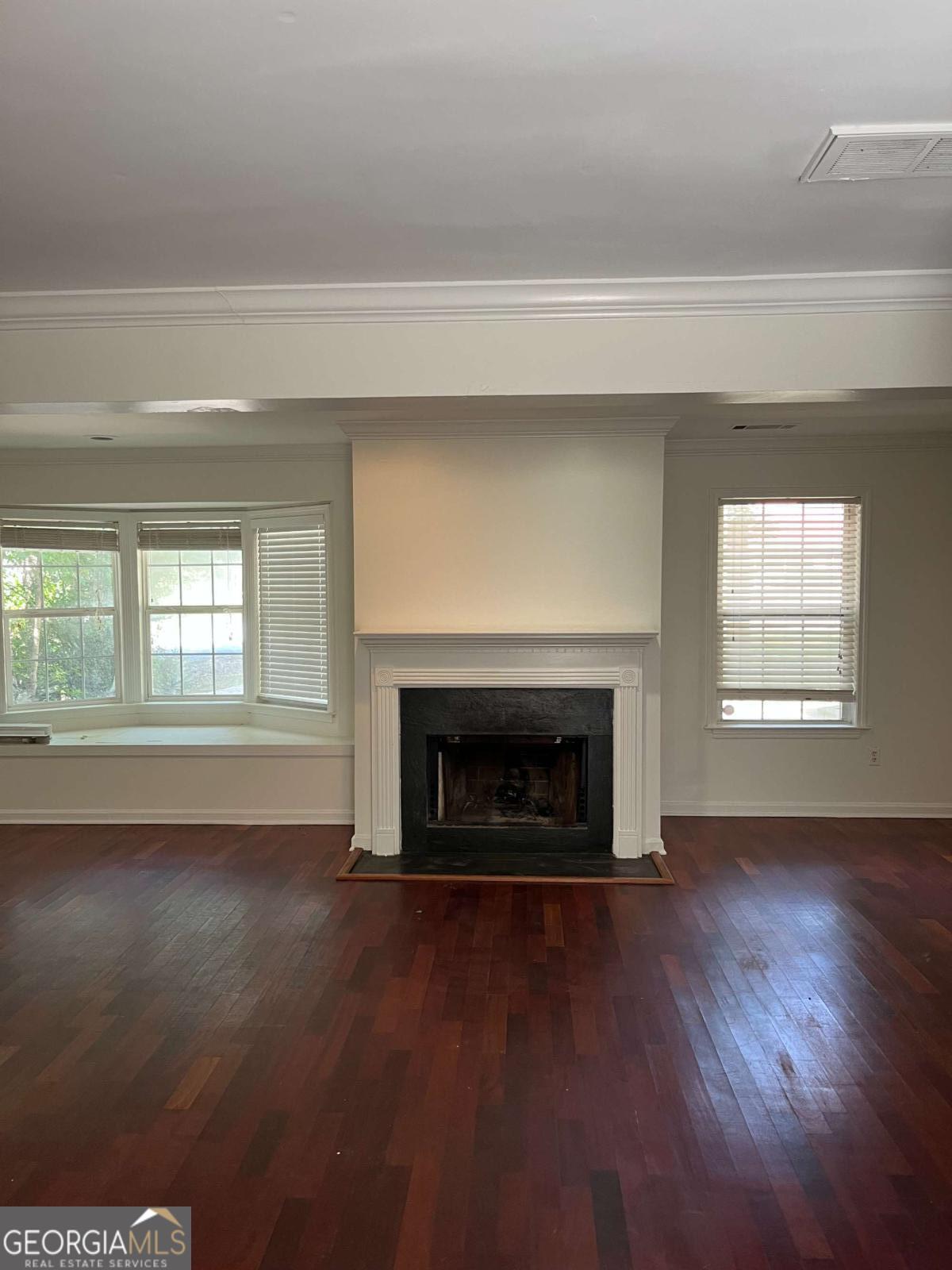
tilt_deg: -3.9
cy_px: 635
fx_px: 953
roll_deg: +0.7
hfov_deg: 53.1
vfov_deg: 67.3
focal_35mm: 26
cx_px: 476
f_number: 1.6
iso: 100
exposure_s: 1/60
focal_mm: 5.1
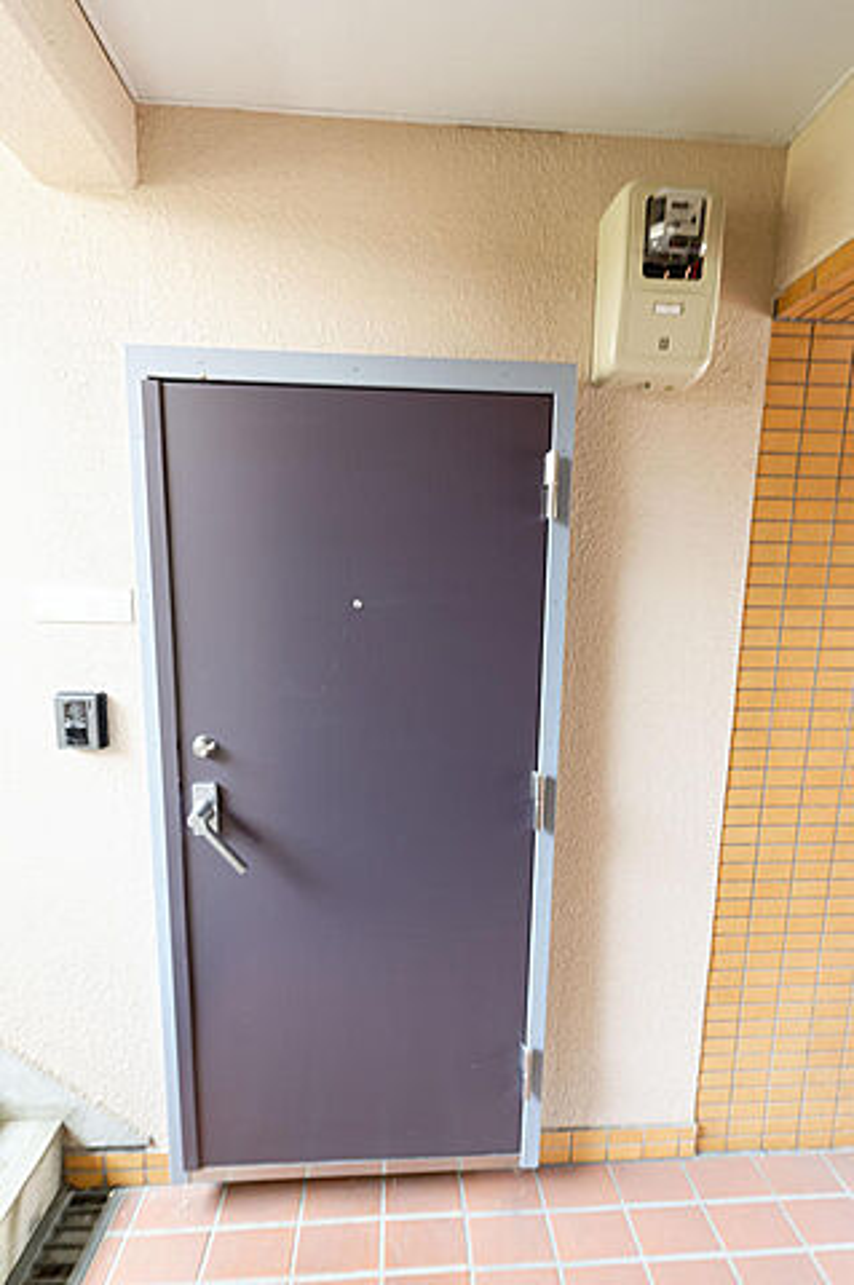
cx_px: 427
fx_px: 535
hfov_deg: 77.2
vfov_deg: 100.4
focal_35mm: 15
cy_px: 642
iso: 400
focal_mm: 15
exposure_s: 1/15
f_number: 5
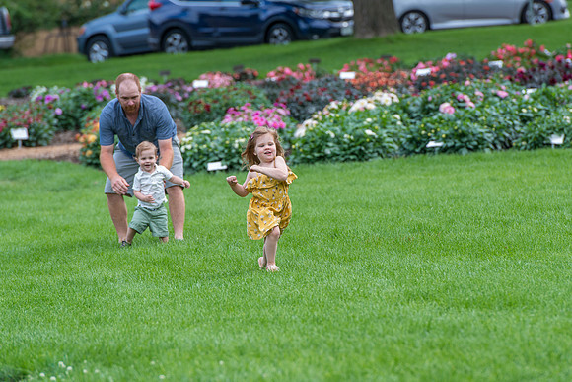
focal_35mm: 271
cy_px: 186
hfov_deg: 7.6
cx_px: 328
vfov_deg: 5.1
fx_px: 4308
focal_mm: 200
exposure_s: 1/400
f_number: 5
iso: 400
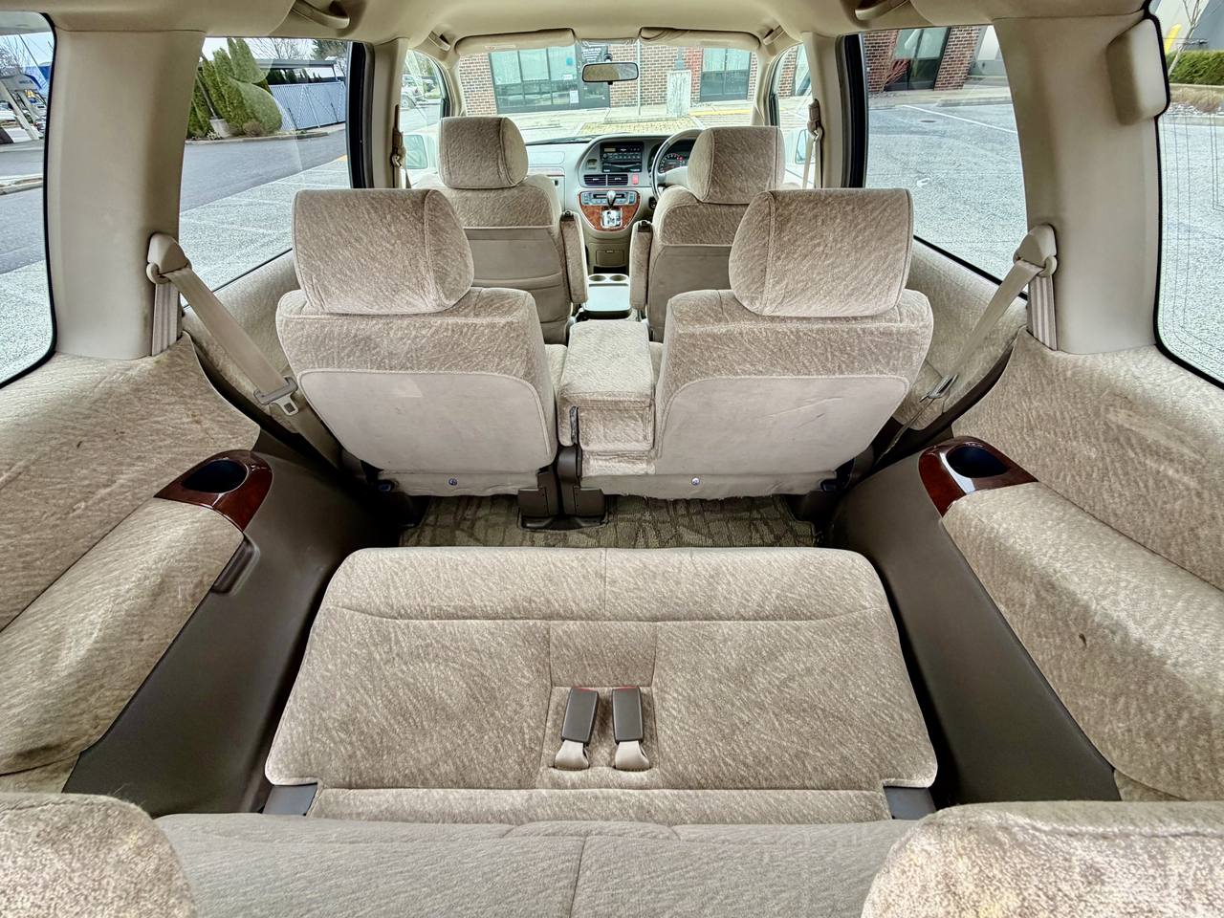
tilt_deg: -39.0
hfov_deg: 102.1
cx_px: 612
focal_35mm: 14
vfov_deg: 85.7
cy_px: 459
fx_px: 495
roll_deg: +3.9
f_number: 2.2
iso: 200
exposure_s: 1/121
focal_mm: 2.22
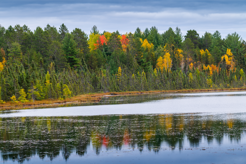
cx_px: 123
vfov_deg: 7.4
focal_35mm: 185
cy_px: 82
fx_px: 1263
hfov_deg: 11.1
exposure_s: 1/125
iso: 100
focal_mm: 185
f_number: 6.3
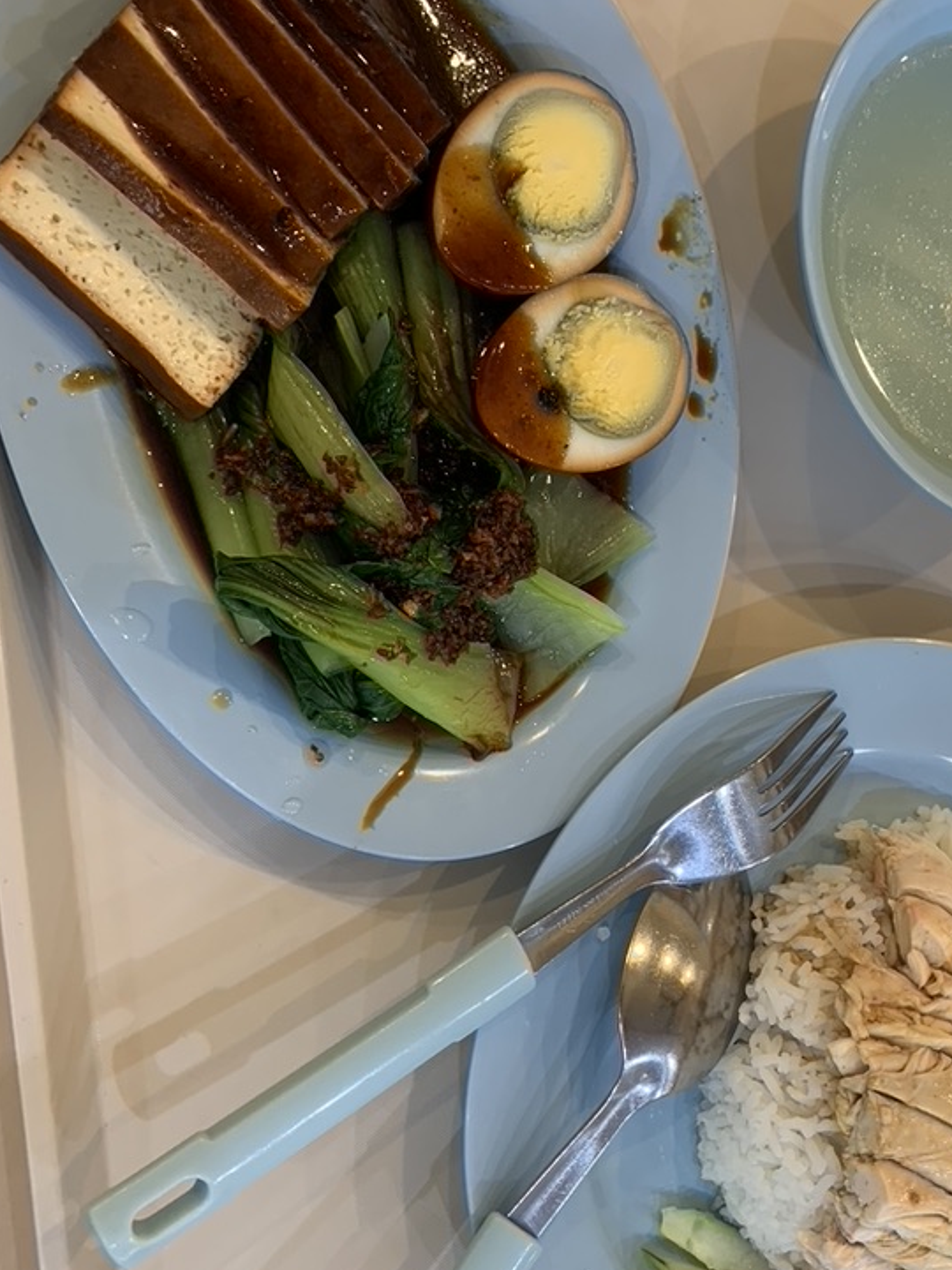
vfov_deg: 50.0
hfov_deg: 38.2
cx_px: 636
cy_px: 704
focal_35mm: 37
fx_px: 1357
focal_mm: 4.25
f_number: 1.8
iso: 100
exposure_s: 1/63
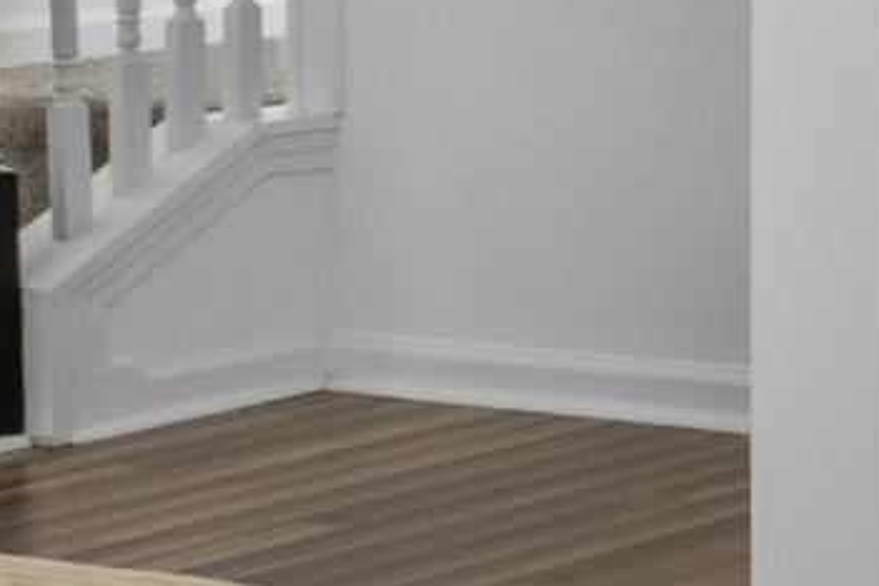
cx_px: 2522
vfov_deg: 11.3
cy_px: -249
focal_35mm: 118
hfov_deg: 11.5
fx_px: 2870
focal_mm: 11
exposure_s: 1/10
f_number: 6.3
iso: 250
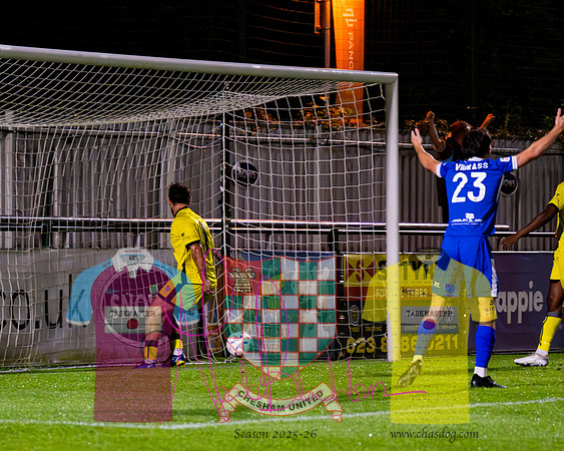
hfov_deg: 6.8
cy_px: 314
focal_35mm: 282
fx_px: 4707
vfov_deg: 5.5
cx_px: 93
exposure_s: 1/1250
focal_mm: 120
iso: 6400
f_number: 2.8
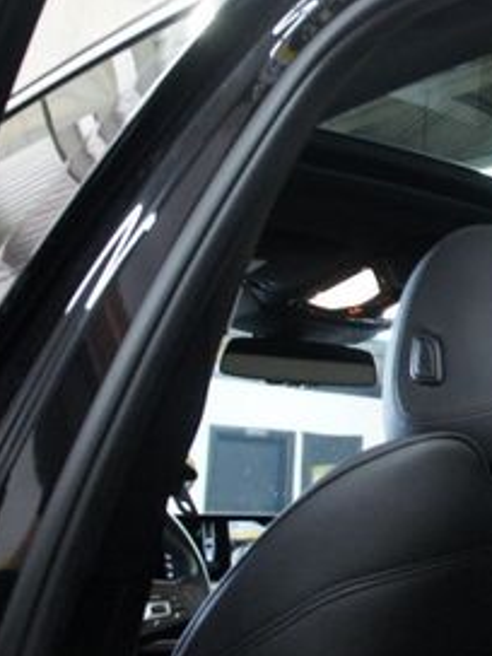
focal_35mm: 61
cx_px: 760
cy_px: 234
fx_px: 1156
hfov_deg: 20.3
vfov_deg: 31.5
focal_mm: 18
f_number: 3.5
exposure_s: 1/40
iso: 1600
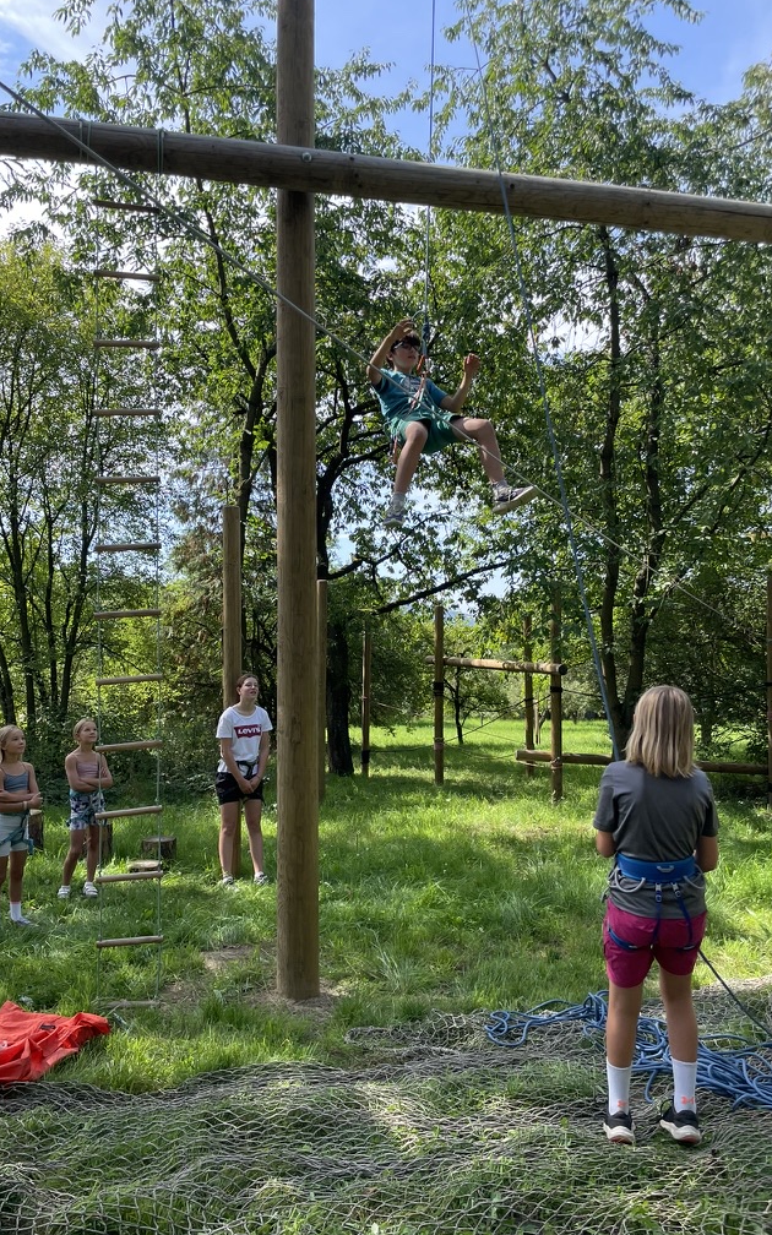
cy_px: 616
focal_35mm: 28
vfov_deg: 66.5
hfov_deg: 44.5
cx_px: 363
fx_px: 943
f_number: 1.6
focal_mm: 4.2
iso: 32
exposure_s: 1/842
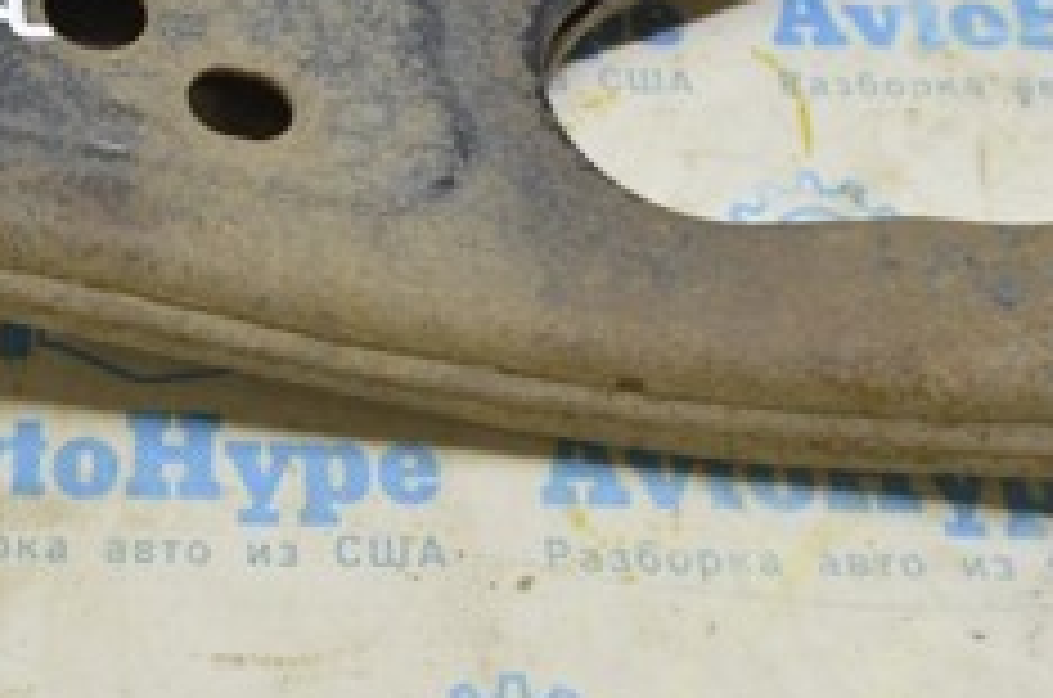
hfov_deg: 26.3
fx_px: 2160
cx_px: 63
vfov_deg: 17.8
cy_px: -47
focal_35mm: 74
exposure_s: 1/20
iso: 400
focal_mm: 18
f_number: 5.6
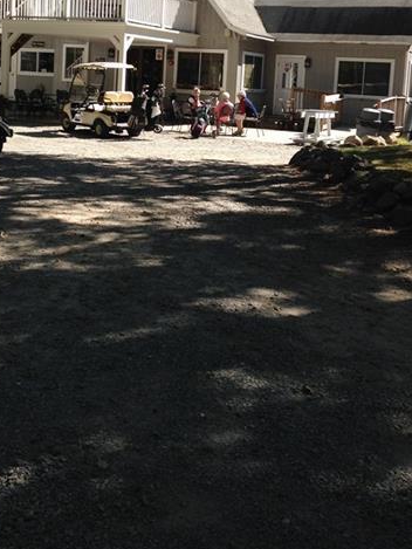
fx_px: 857
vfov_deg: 34.9
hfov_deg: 27.0
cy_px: 145
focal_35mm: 54
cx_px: 170
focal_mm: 4.12
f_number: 2.4
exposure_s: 1/797
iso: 50
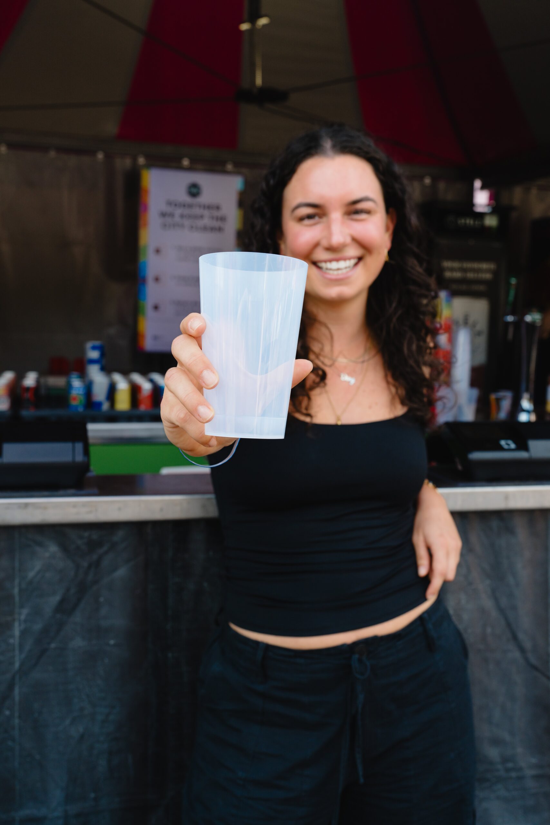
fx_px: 802
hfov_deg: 37.9
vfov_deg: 54.4
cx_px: 275
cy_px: 412
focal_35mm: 35
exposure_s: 1/400
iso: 250
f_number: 5.6
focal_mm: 35
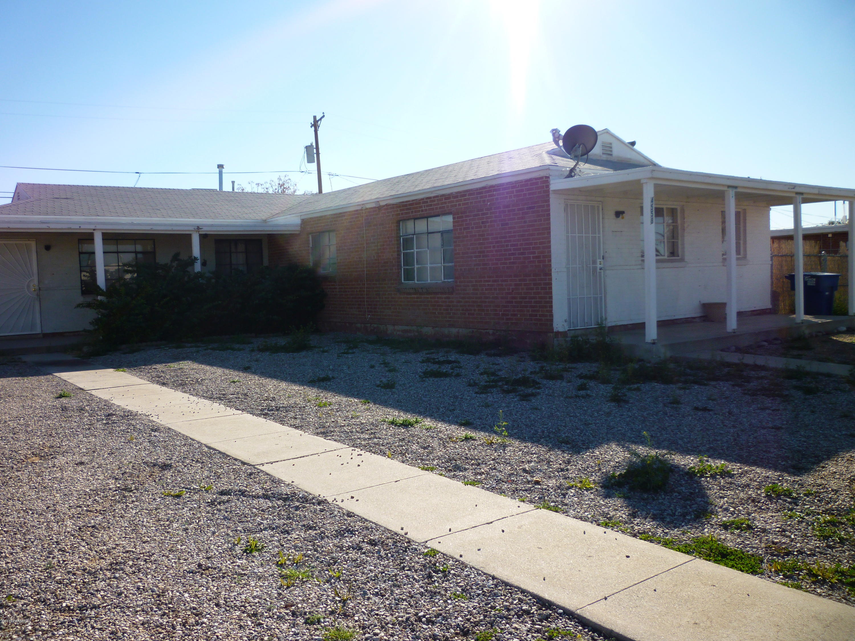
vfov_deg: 48.2
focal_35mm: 29
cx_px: 428
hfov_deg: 61.7
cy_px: 320
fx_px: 716
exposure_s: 1/500
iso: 80
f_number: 4
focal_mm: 5.2
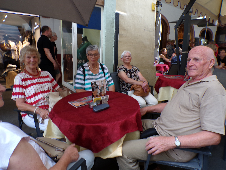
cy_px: 85
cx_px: 113
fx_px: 157
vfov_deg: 56.8
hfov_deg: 71.6
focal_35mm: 24
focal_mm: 4.3
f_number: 3
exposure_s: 1/58
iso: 100
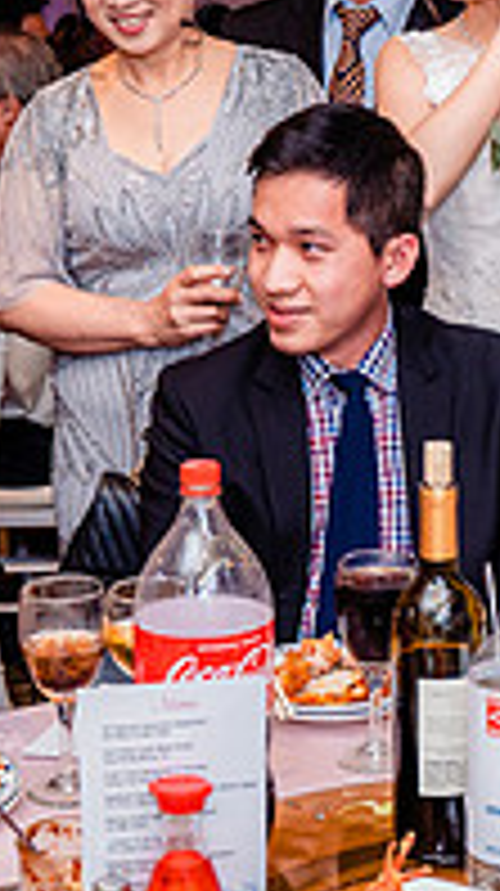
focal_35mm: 86
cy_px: 295
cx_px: 405
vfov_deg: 24.6
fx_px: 2032
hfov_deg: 13.9
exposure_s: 1/160
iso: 1600
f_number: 4.5
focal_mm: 28
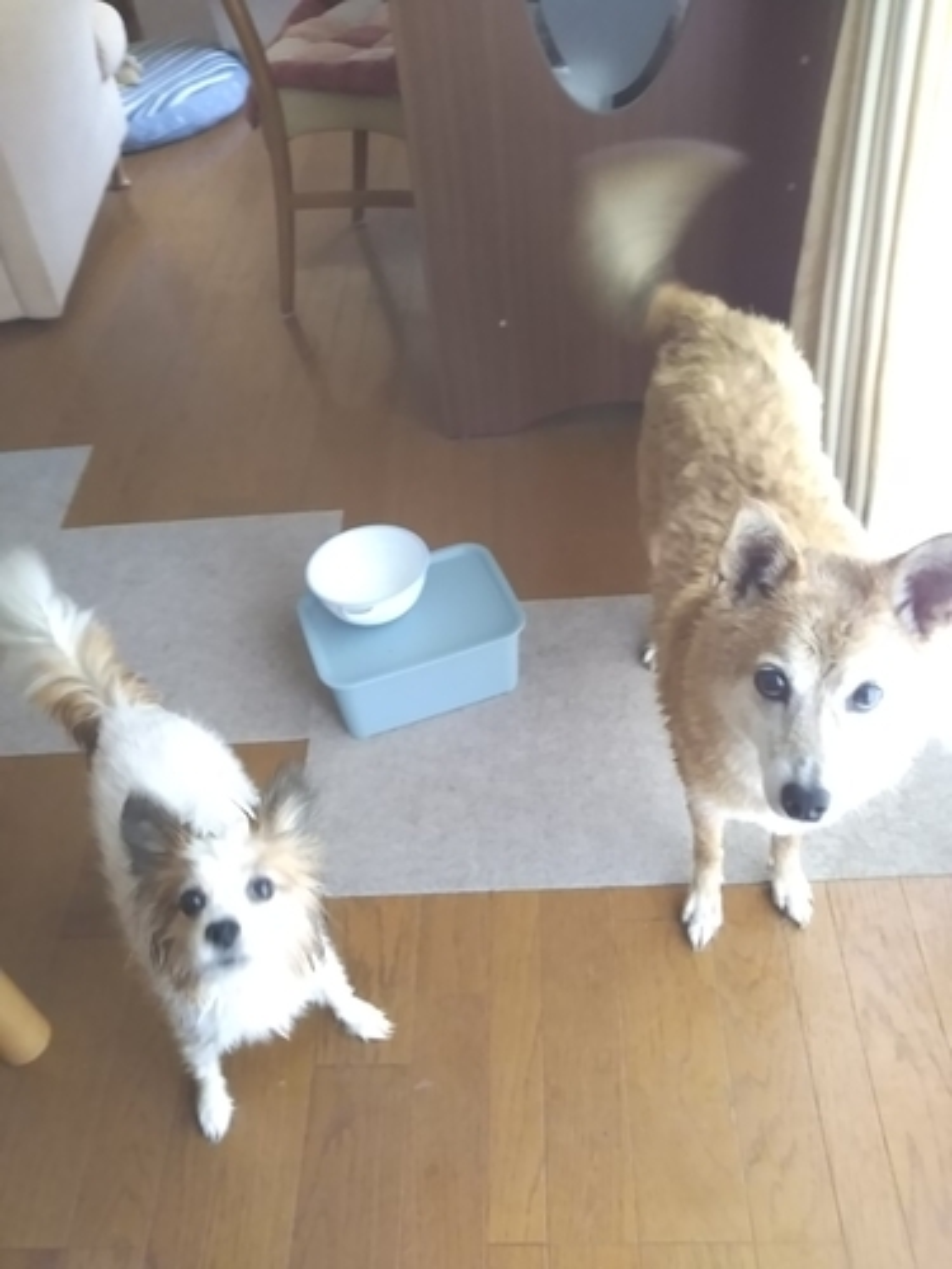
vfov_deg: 60.0
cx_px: 476
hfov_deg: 46.8
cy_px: 634
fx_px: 1100
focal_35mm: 30
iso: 320
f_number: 2.2
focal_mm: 4
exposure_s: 1/30
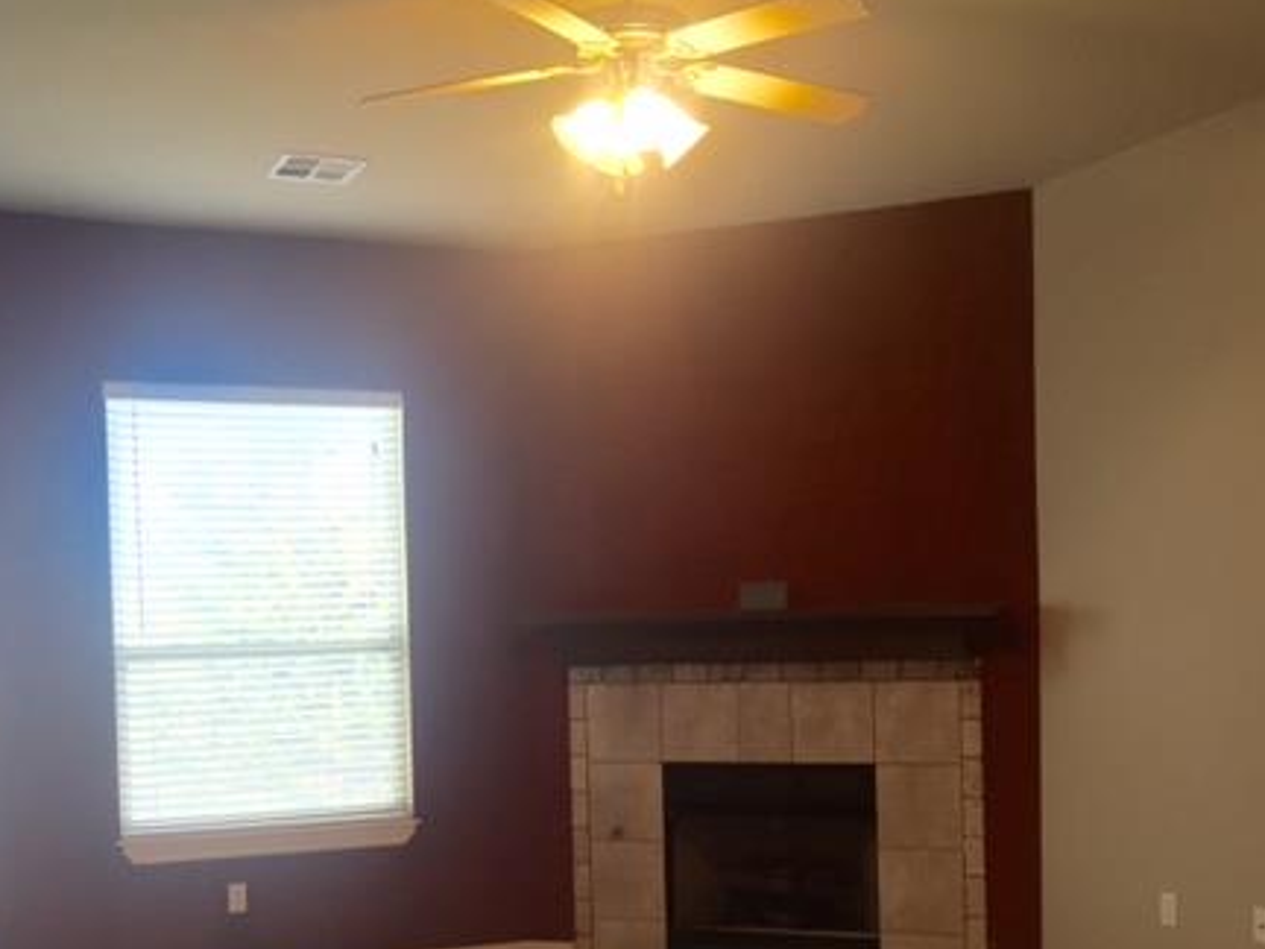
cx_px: 577
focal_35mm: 43
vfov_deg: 33.0
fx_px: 1571
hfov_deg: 43.8
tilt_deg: -2.2
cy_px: 694
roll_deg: +1.3
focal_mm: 4.15
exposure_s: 1/30
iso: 64
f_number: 2.2
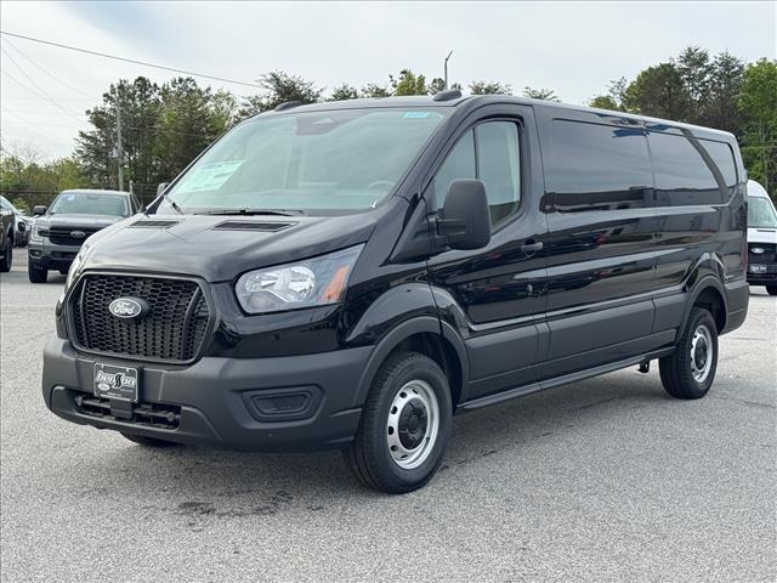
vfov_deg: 30.3
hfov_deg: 39.7
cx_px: 388
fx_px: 1077
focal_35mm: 48
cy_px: 292
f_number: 1.78
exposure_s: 1/1339
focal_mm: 6.76
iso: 64
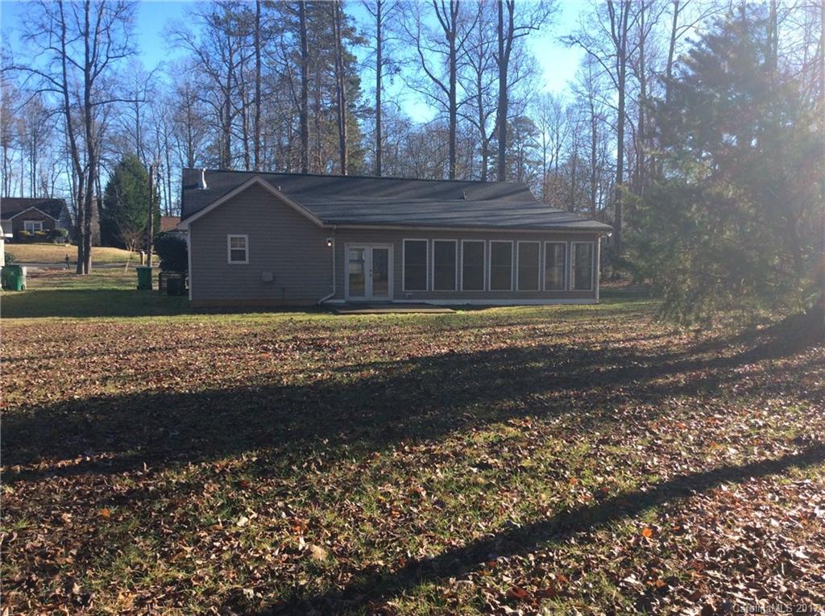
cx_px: 412
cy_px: 308
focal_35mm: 32
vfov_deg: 44.0
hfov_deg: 56.9
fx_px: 761
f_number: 2.4
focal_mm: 3.3
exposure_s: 1/502
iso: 32
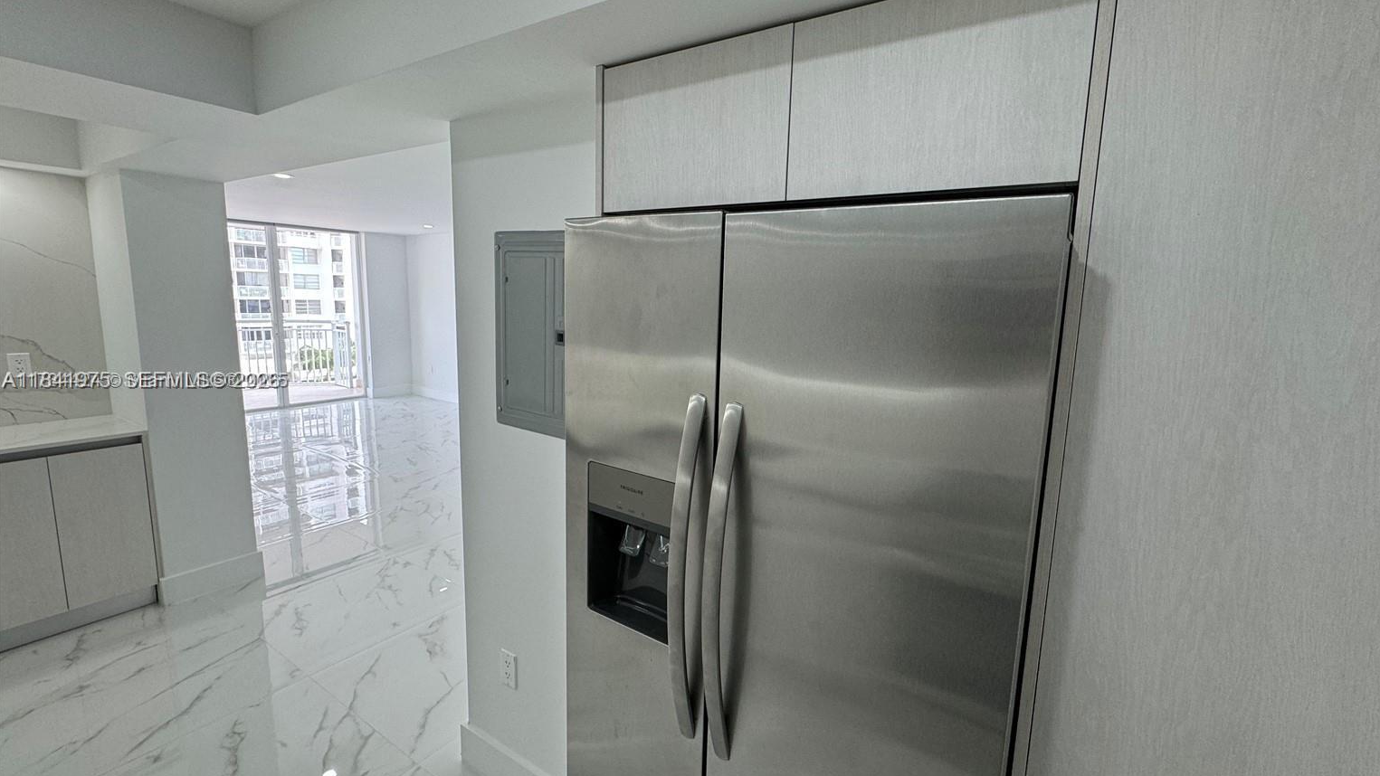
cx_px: 722
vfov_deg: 67.1
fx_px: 586
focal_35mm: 16
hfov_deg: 99.3
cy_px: 382
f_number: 2.2
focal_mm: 2.22
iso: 125
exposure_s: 1/120
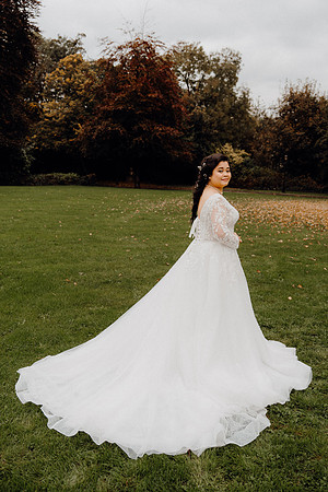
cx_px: 164
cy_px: 246
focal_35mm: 34
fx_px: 465
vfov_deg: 55.8
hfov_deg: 38.9
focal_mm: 34
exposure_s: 1/160
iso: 250
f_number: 3.5
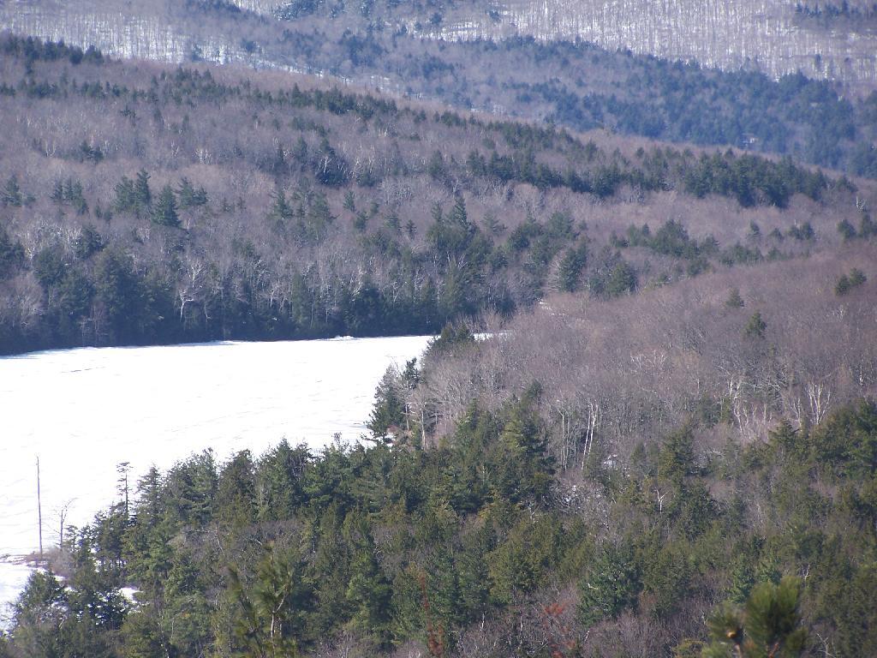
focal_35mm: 258
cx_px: 438
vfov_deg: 5.8
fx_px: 6536
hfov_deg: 7.7
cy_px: 329
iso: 80
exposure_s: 1/640
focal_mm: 42.8
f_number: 3.6
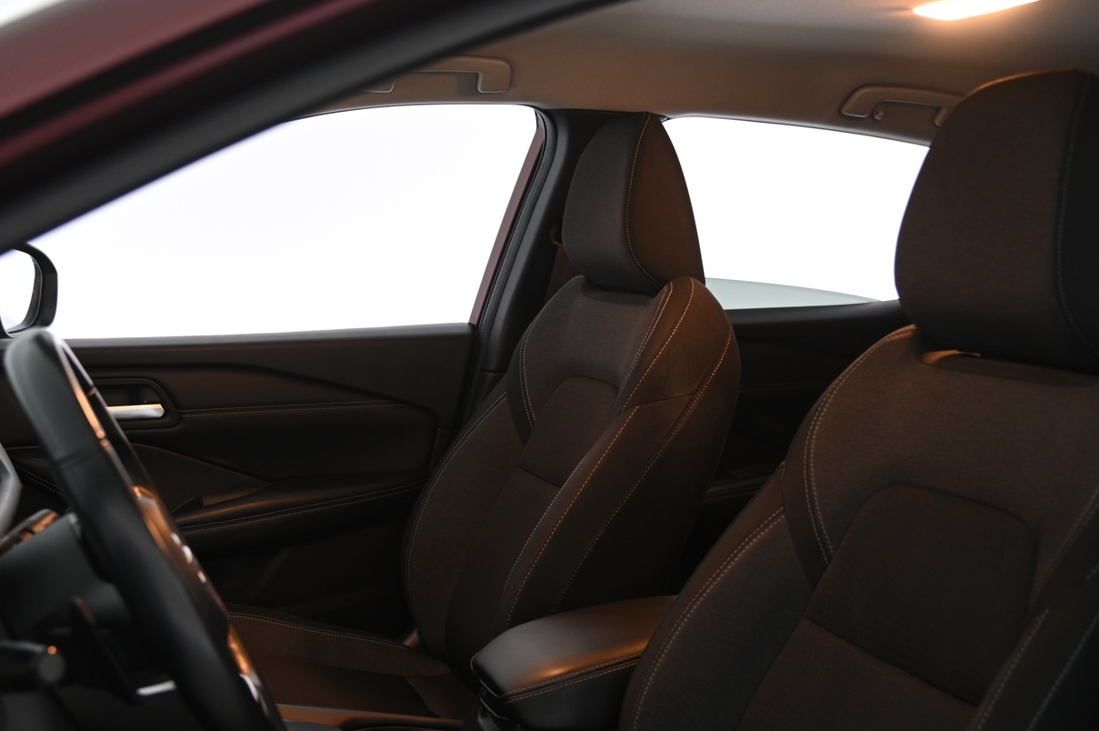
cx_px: 456
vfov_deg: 31.0
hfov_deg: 45.3
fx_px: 1312
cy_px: 451
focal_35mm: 43
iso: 1000
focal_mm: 32
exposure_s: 1/20
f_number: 4
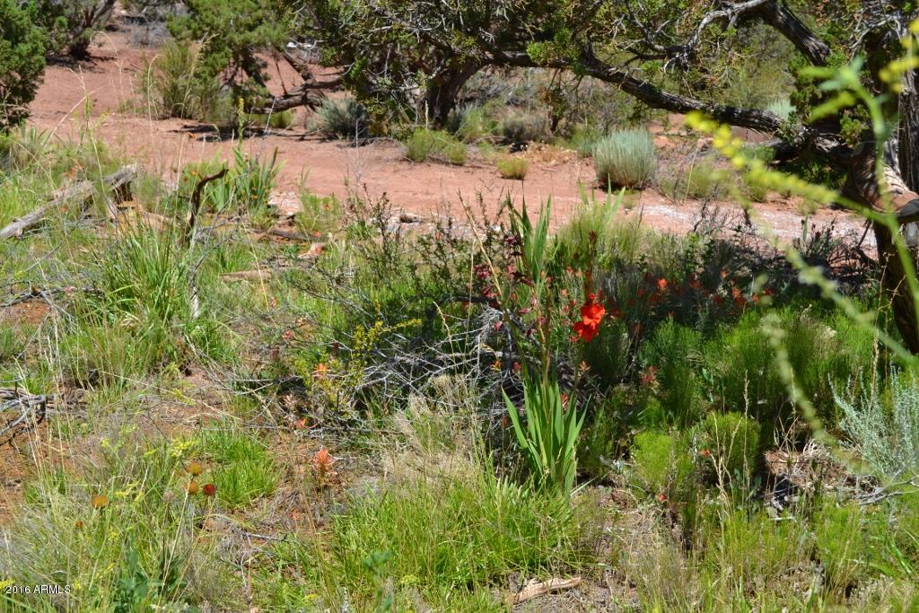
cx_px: 460
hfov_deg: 38.9
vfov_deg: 26.5
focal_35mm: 51
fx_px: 1302
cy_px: 306
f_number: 8
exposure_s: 1/250
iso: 100
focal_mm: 34
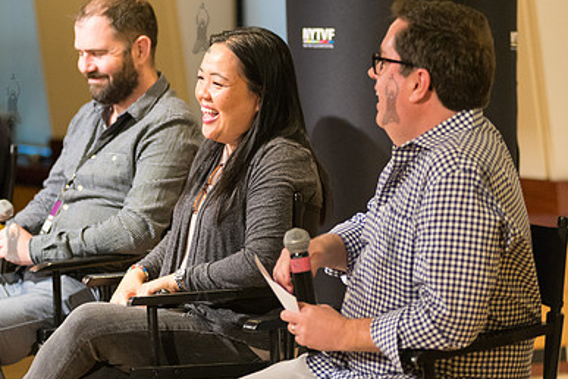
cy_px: 170
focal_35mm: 168
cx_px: 201
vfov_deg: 8.2
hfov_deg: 12.2
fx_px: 2650
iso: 4000
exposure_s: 1/400
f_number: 2.8
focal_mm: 112
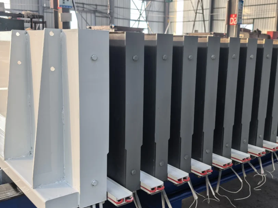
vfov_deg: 37.7
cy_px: 107
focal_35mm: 38
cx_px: 159
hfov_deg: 48.8
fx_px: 305
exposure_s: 1/100
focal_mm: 6.98
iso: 100
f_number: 1.4
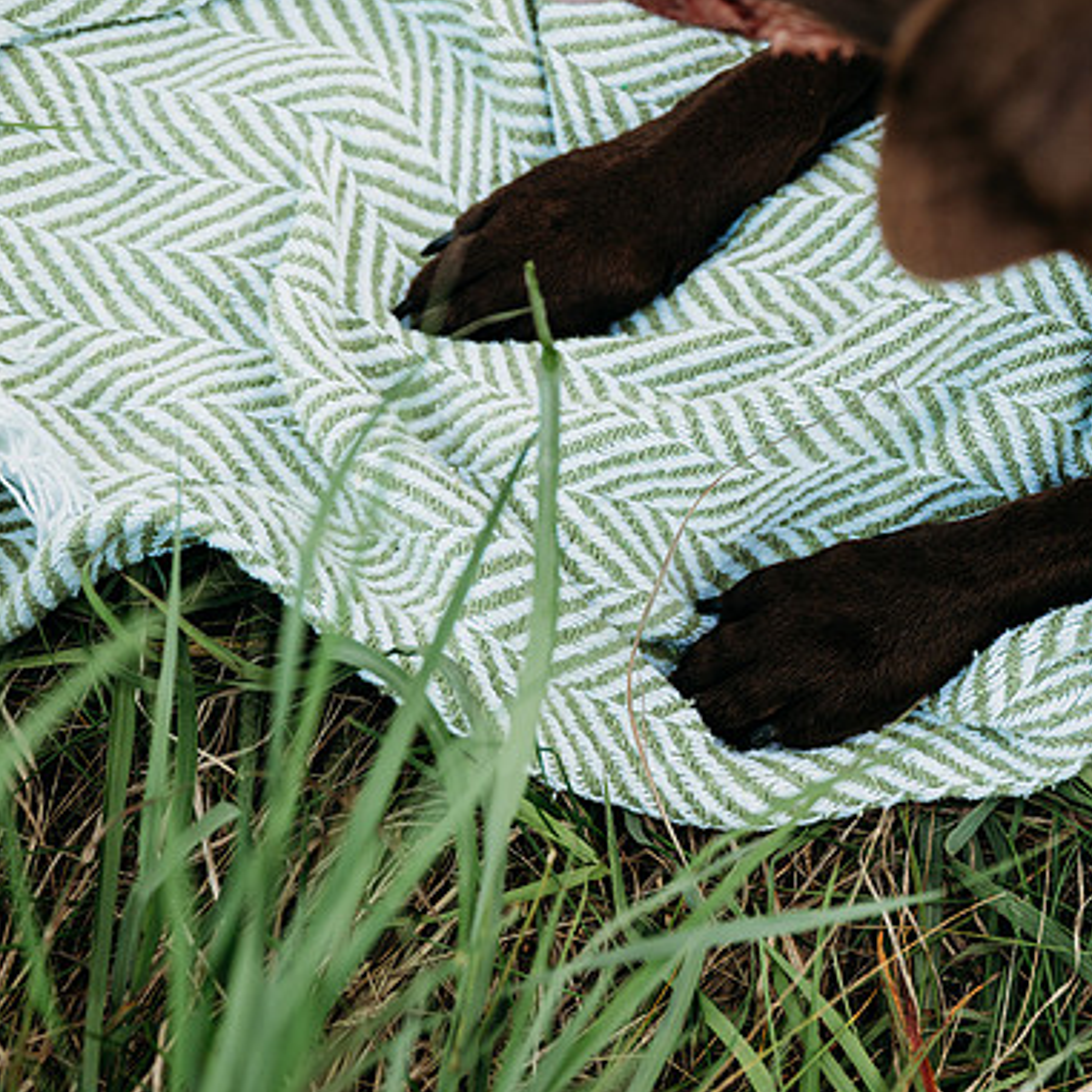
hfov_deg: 29.7
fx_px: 2034
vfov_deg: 30.0
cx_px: 774
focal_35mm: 57
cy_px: 552
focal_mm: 44
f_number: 3.2
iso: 320
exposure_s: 1/500
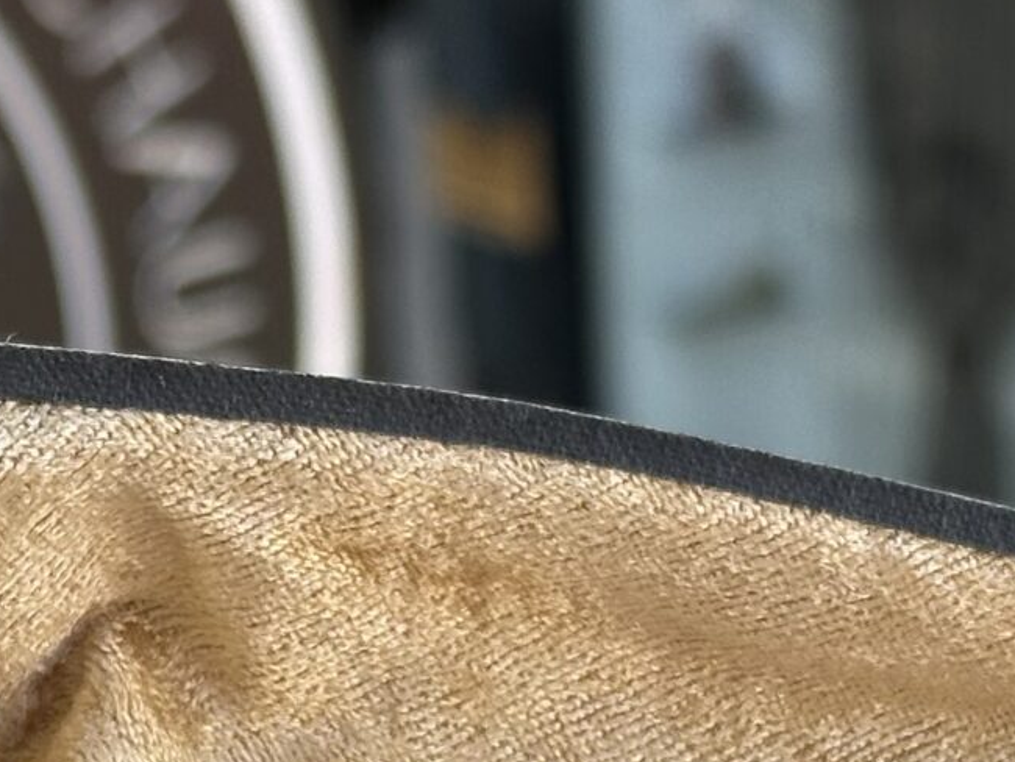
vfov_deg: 7.7
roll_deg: +3.8
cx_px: 554
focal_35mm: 189
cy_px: 1134
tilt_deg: -24.9
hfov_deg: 10.5
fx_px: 5544
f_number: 1.78
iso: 64
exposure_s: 1/417
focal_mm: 6.86
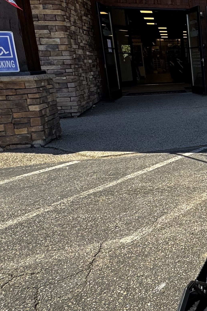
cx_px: 305
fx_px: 328
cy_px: 124
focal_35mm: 38
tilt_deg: -12.1
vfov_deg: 50.4
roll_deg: +1.8
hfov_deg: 26.3
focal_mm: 2.22
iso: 40
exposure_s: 1/278
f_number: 2.2
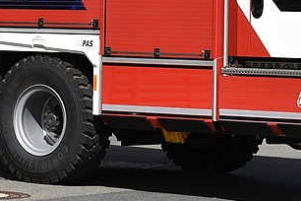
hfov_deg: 8.2
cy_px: -16
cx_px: 303
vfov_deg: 5.5
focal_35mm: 250
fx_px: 2090
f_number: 10
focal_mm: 85
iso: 200
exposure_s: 1/400
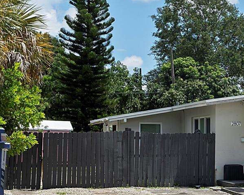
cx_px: 288
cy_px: 76
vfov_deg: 16.9
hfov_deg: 19.8
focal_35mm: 91
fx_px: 657
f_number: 7.1
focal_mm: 24
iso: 100
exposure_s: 1/80
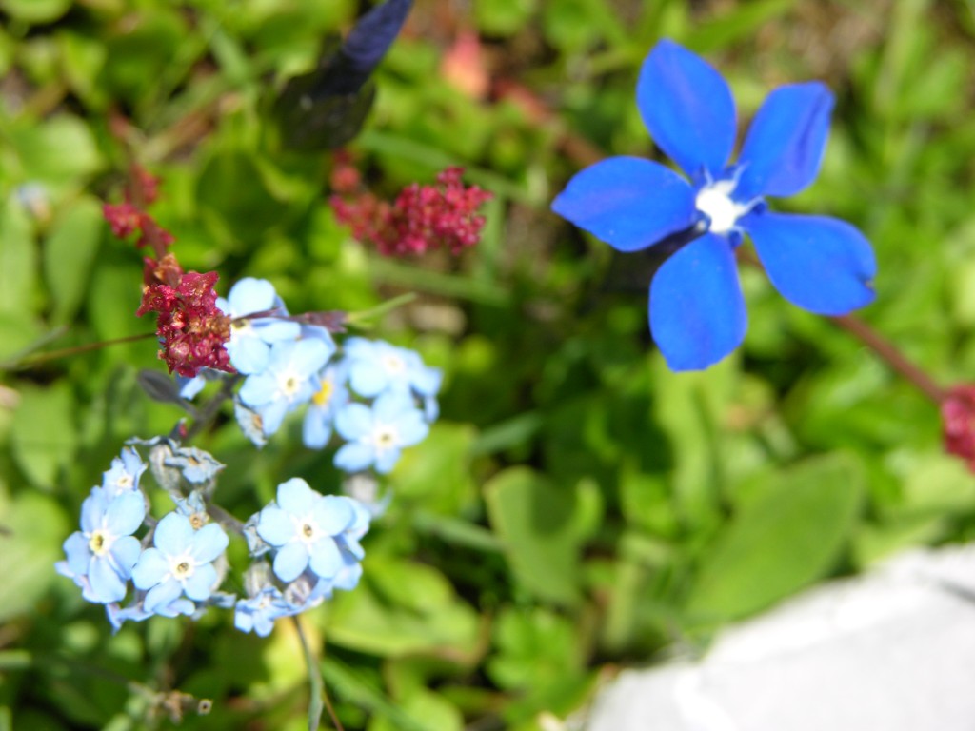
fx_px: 5352
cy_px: 366
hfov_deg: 10.4
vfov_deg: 7.8
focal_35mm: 190
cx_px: 488
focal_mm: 48.5
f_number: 5.1
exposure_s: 1/248
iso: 50
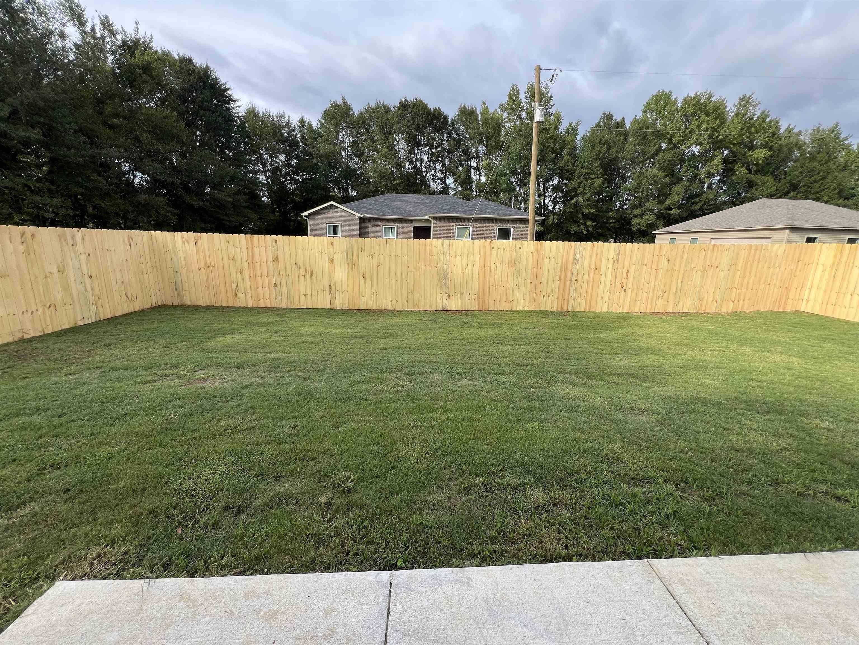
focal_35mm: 13
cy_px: 322
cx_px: 430
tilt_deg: -12.7
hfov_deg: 106.2
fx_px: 323
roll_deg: -2.0
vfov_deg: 89.9
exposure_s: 1/608
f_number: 1.8
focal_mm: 1.57
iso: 32
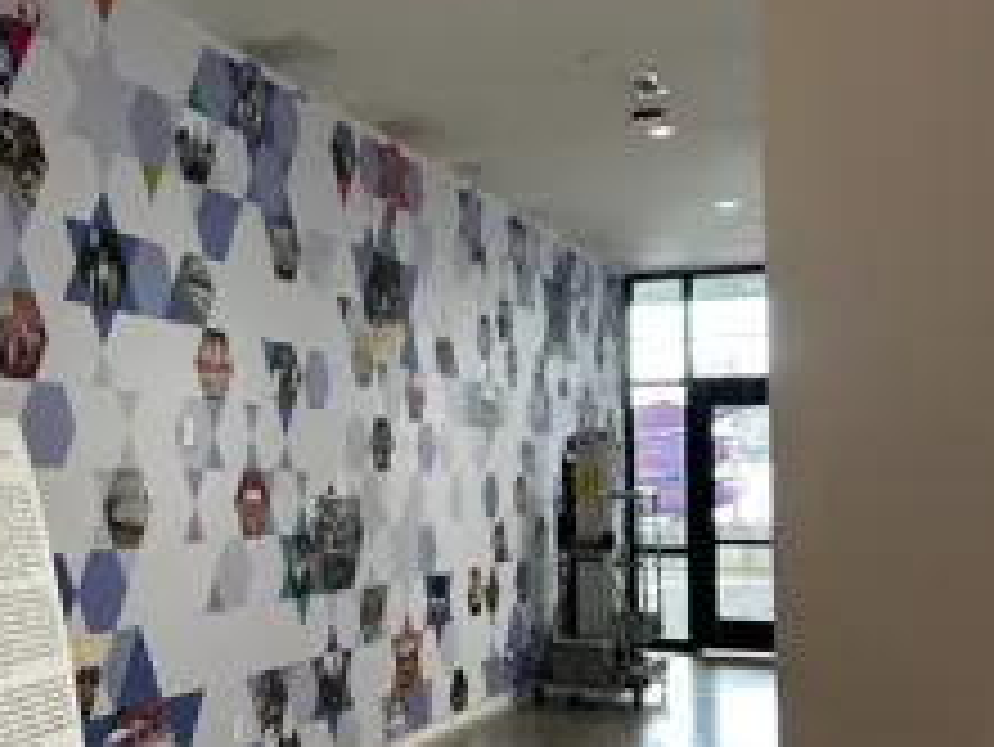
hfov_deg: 38.4
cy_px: 400
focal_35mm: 47
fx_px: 1350
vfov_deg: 30.9
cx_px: 157
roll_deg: +1.0
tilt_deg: +3.7
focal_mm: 5.7
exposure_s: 1/60
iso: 100
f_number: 1.5
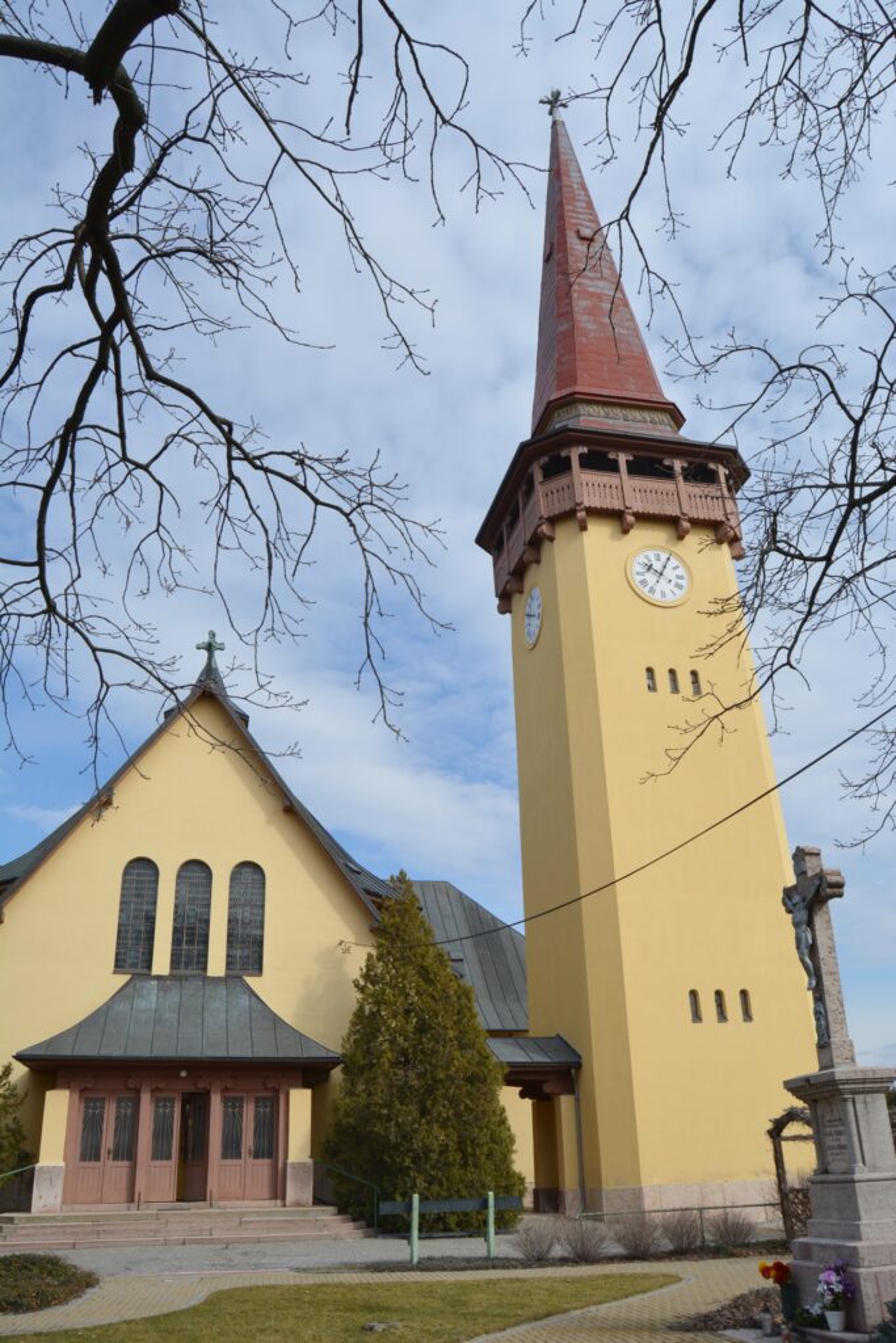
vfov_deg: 67.4
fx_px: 1008
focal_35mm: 27
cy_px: 672
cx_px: 448
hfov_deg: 47.9
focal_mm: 18
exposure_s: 1/400
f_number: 10
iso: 200
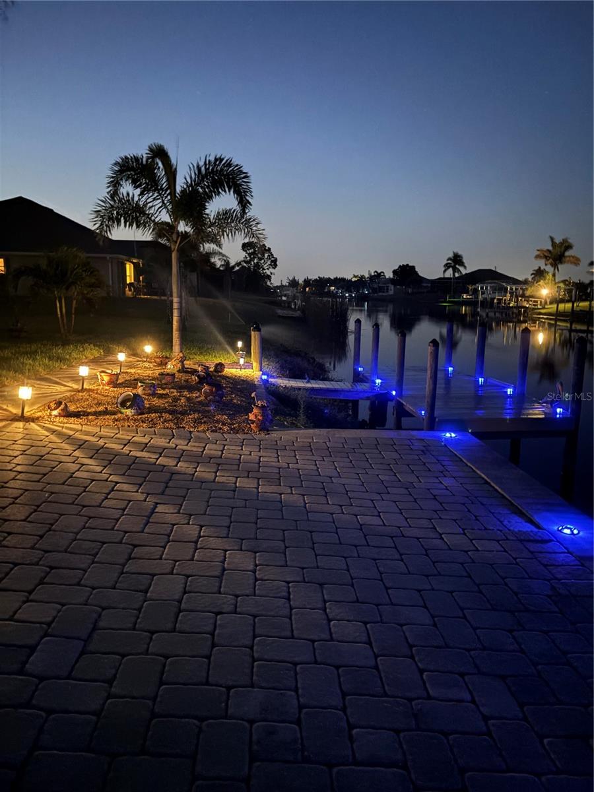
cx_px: 297
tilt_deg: -10.0
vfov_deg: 67.3
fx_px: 595
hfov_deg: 53.1
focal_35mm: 26
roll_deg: -1.3
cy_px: 396
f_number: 1.6
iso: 3200
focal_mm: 5.96
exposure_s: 1/2
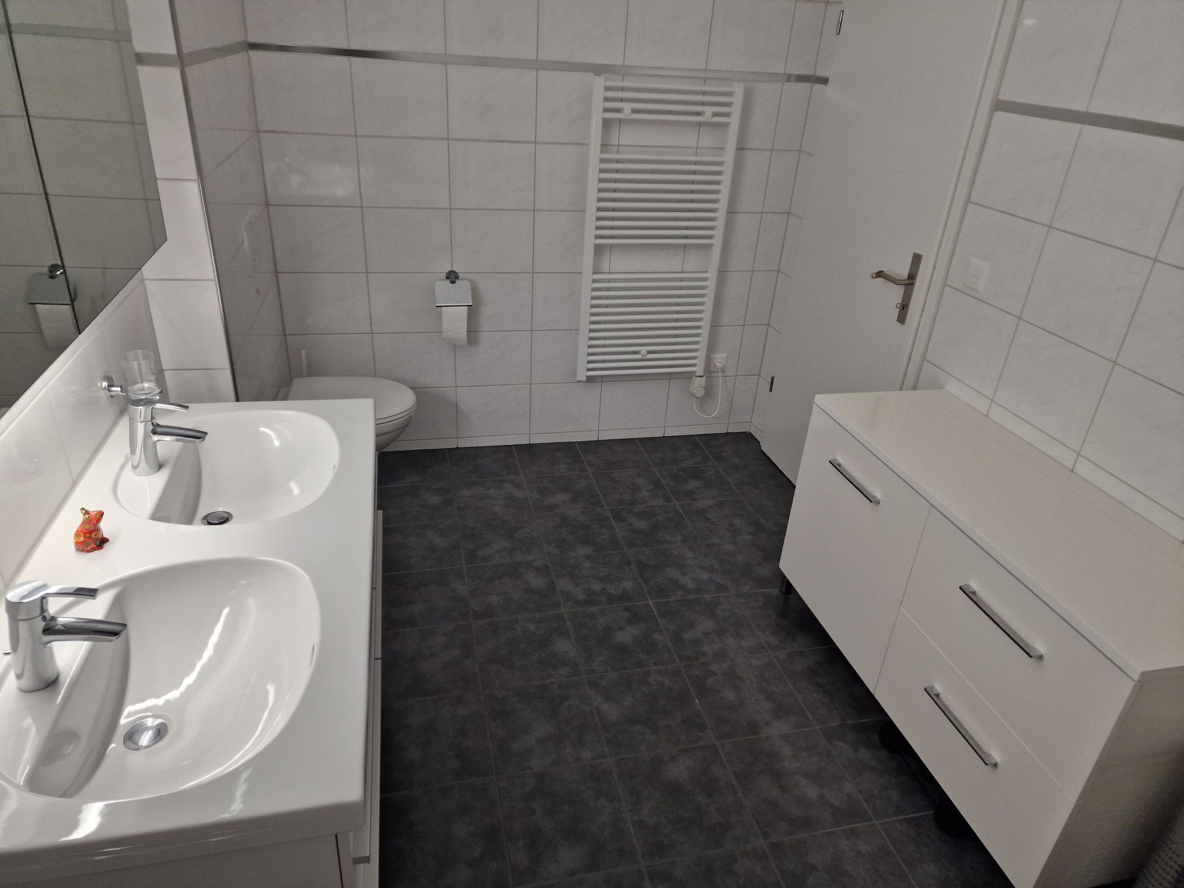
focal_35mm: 23
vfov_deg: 58.9
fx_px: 787
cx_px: 592
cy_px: 444
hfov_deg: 73.9
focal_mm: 6.4
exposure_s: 1/100
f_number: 1.8
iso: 125
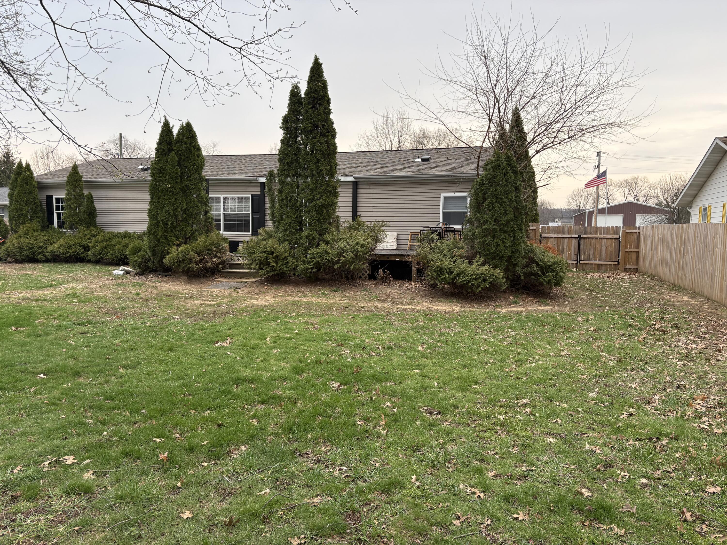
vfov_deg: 53.1
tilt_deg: -4.0
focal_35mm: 26
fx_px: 546
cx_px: 364
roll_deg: -0.9
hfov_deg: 67.3
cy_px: 272
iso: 50
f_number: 1.6
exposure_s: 1/618
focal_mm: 5.96
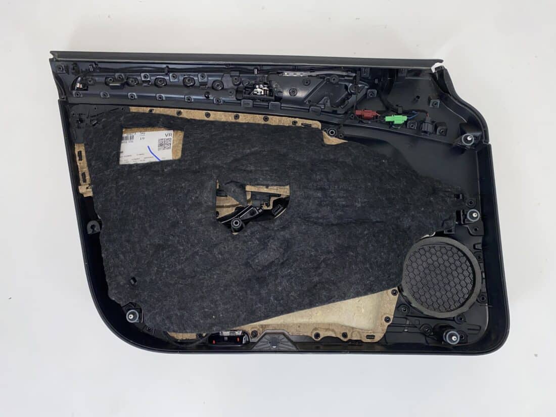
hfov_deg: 67.3
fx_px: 418
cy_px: 208
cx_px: 278
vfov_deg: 53.1
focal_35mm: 26
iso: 32
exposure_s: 1/100
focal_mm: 4.25
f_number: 1.8
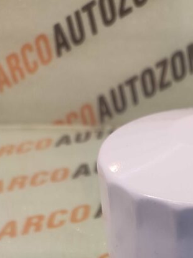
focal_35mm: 42
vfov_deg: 36.3
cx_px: 210
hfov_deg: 30.8
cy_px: 298
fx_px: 313
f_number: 1.79
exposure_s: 1/50
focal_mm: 4.74
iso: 193
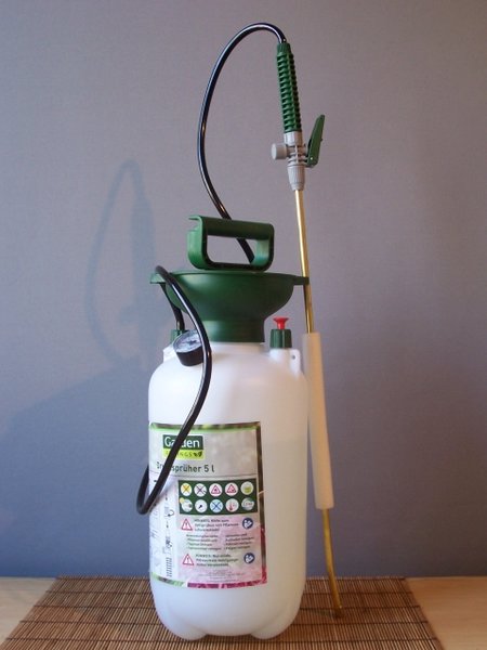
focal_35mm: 42
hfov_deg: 34.3
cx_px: 244
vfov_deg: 44.8
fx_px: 788
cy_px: 325
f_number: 3
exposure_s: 1/45
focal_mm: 7
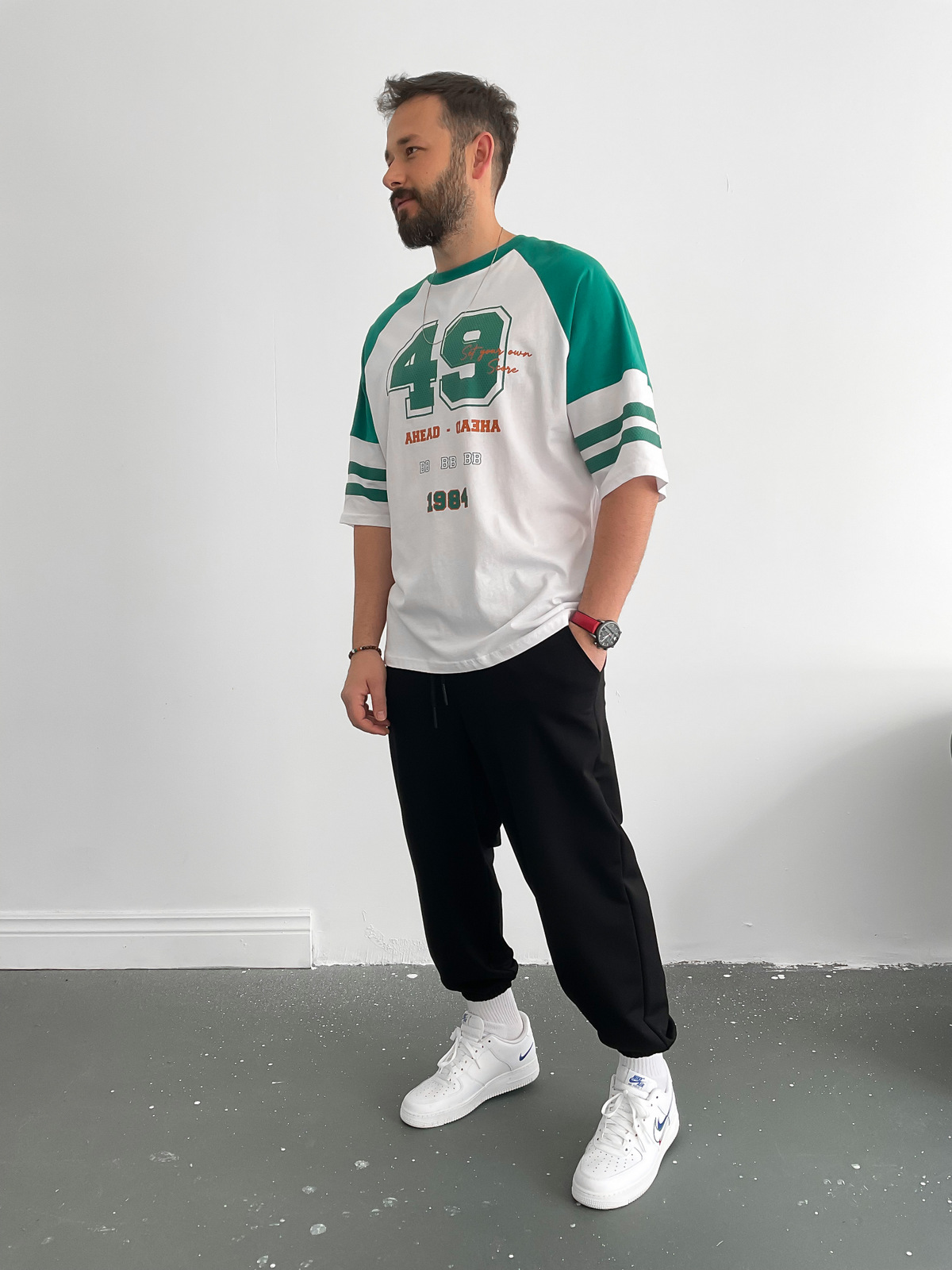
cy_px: 635
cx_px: 476
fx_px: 1063
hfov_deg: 48.2
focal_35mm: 29
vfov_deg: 61.7
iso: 25
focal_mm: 3
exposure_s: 1/120
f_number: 1.8
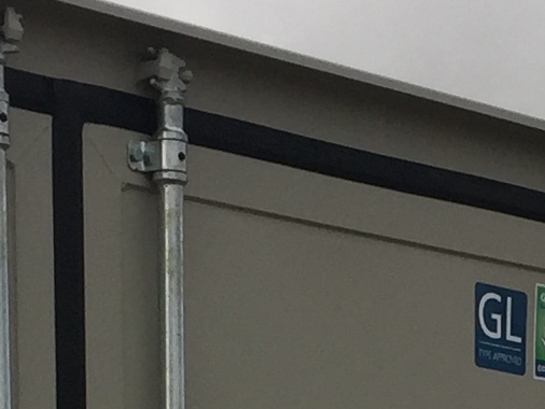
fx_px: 2946
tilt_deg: -1.9
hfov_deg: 10.4
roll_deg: +1.6
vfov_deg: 7.6
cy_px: 883
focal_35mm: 187
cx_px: 672
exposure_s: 1/775
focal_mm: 4.15
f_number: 2.2
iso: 32
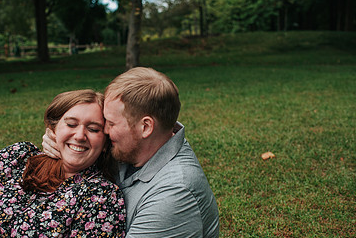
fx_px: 564
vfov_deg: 23.8
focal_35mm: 57
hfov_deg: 34.2
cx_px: 86
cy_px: 152
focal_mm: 35
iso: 560
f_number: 3.2
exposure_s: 1/640
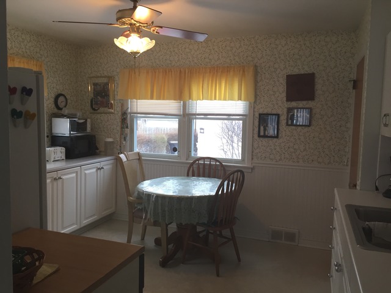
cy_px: 146
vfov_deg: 48.2
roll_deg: -1.0
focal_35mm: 29
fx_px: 328
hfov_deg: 61.7
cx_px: 196
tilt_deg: -6.0
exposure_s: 1/30
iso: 32
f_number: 2.2
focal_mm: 4.15
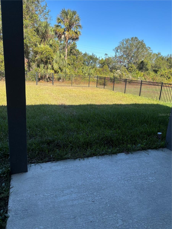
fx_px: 172
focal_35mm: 26
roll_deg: -4.0
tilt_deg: -14.7
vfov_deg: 67.3
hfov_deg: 53.1
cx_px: 86
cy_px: 114
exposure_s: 1/1477
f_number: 1.6
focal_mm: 5.96
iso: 50
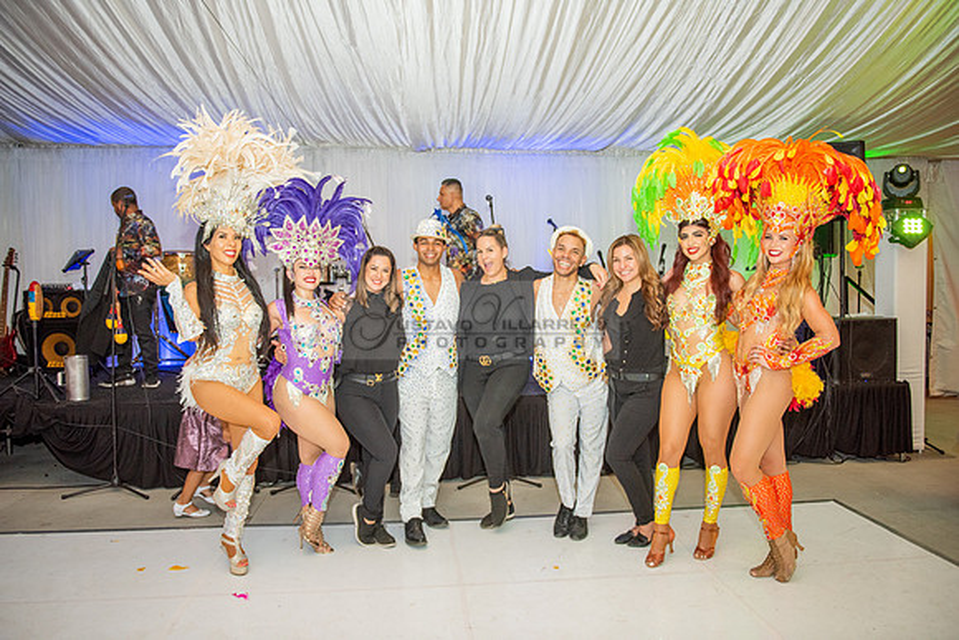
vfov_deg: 48.0
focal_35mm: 27
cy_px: 320
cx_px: 480
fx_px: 719
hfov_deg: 67.4
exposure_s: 1/160
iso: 1000
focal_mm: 27
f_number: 2.8
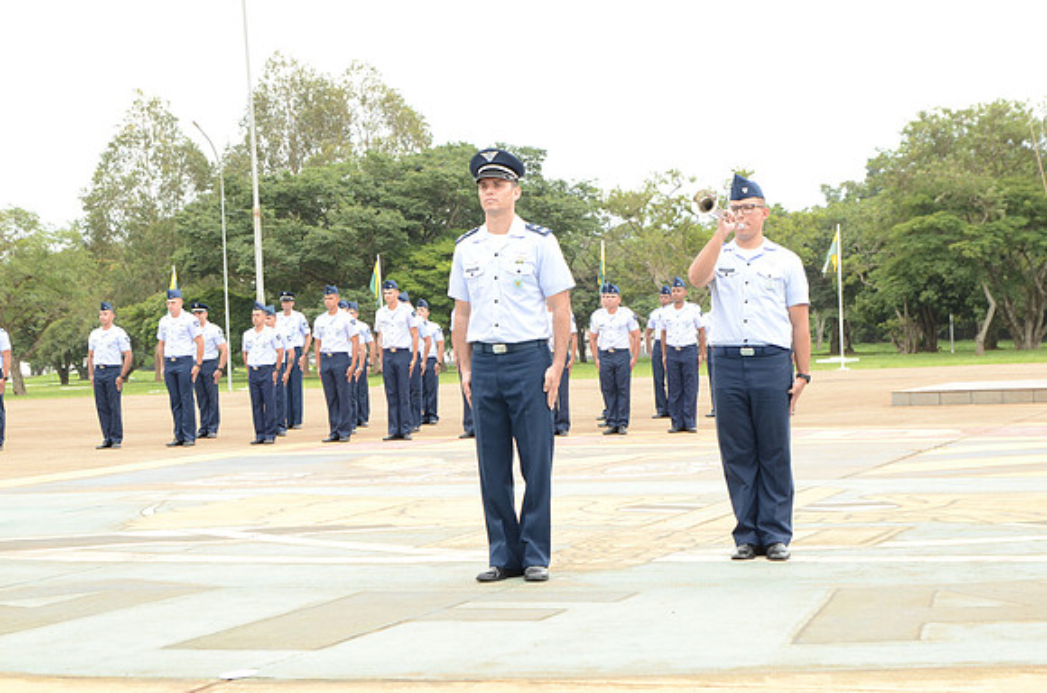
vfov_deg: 18.1
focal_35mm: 75
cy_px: 346
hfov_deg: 27.0
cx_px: 524
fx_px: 2176
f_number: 6.3
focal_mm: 50
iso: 320
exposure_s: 1/250
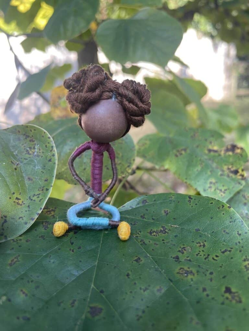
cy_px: 166
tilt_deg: -9.6
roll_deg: -2.4
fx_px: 249
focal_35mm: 26
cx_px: 124
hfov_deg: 53.1
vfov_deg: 67.3
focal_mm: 4.2
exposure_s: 1/121
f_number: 1.6
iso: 40
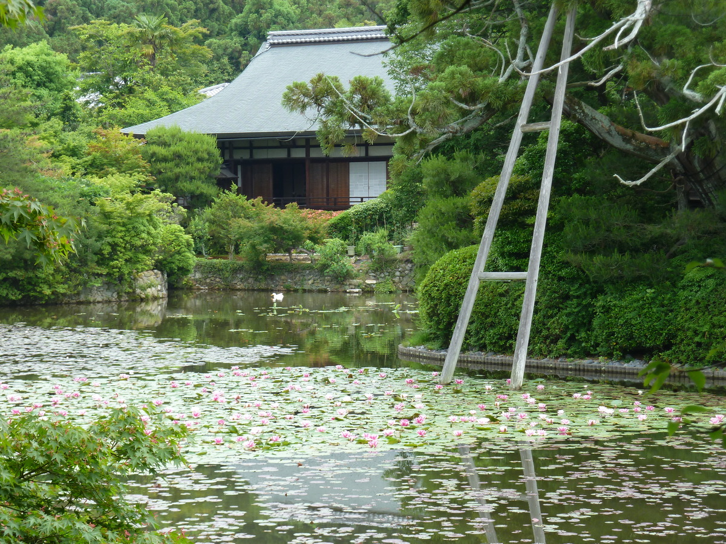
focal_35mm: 111
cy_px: 272
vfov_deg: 13.3
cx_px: 363
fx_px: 2328
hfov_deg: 17.7
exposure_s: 1/50
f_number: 4.4
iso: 80
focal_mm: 18.2
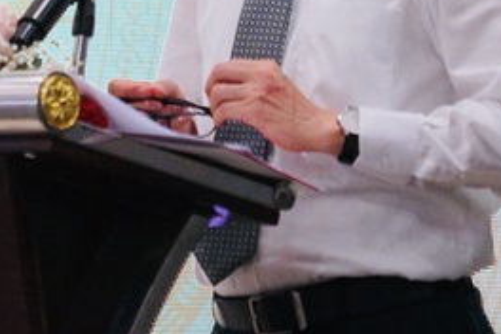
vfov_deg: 3.0
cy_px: -82
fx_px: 6276
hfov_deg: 4.6
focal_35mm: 451
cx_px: 97
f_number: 6.3
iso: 6400
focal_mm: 163
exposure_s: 1/200
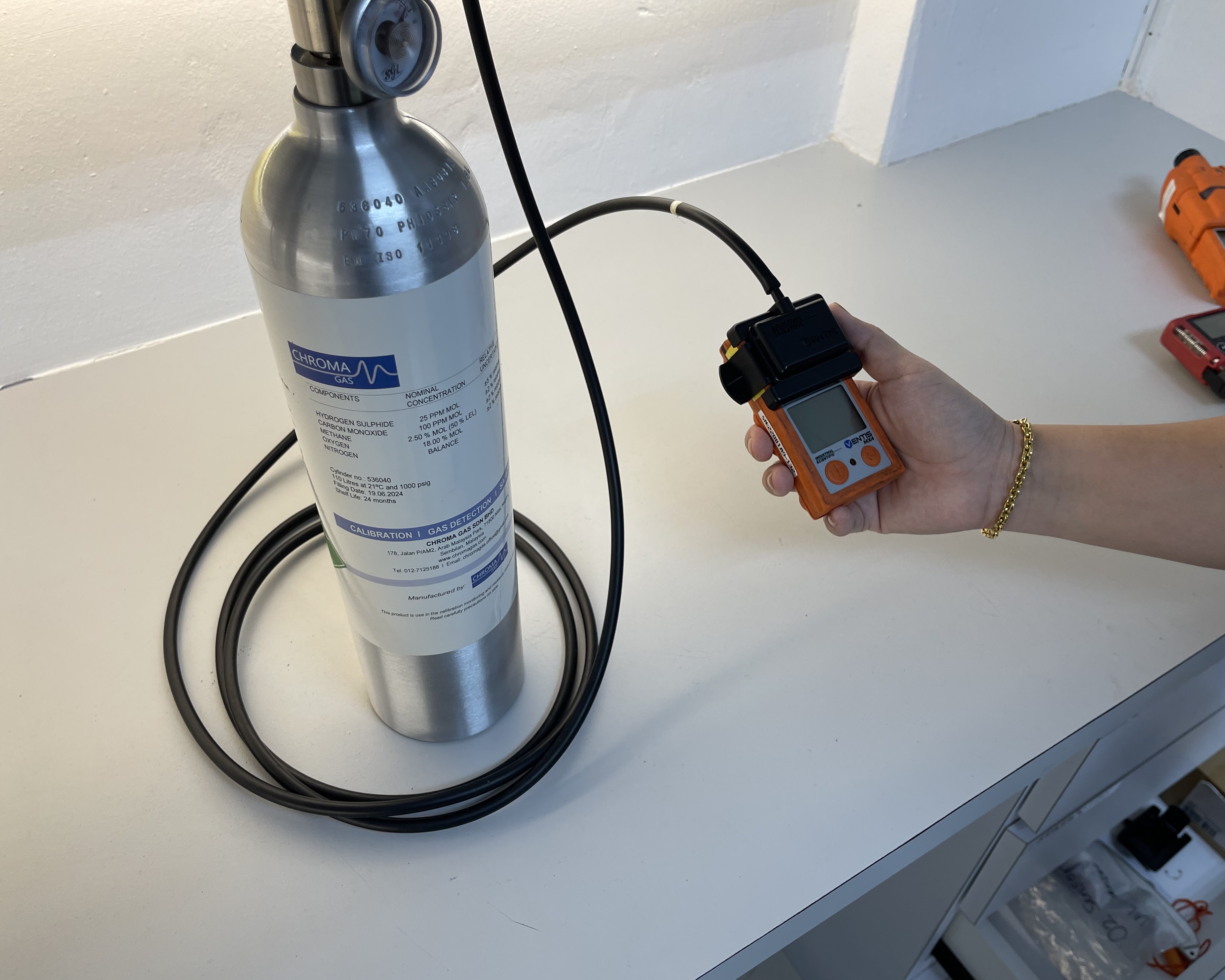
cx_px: 600
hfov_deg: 64.1
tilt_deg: -45.9
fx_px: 979
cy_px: 493
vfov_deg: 53.2
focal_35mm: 27
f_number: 1.6
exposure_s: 1/100
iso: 80
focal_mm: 5.1
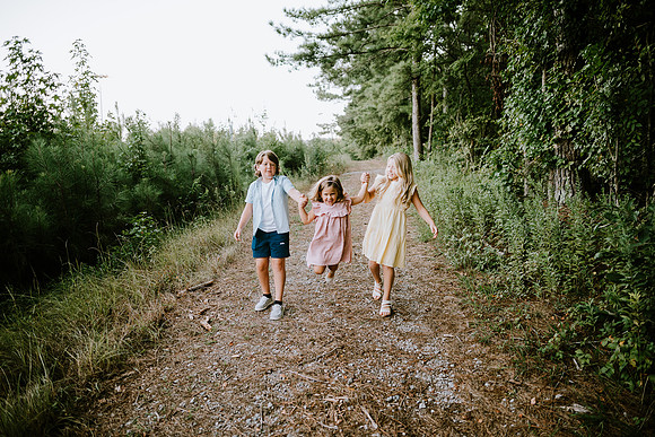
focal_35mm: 24
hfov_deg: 73.7
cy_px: 218
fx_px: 437
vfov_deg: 53.2
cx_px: 328
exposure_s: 1/250
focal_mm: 24
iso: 320
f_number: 2.2
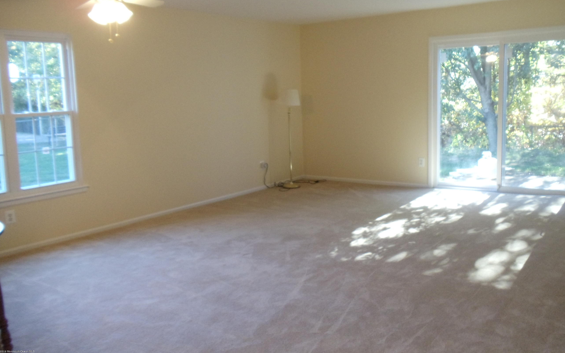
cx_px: 282
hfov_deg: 42.6
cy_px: 151
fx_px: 724
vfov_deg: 27.4
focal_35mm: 47
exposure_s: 1/30
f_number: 3.5
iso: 400
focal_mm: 6
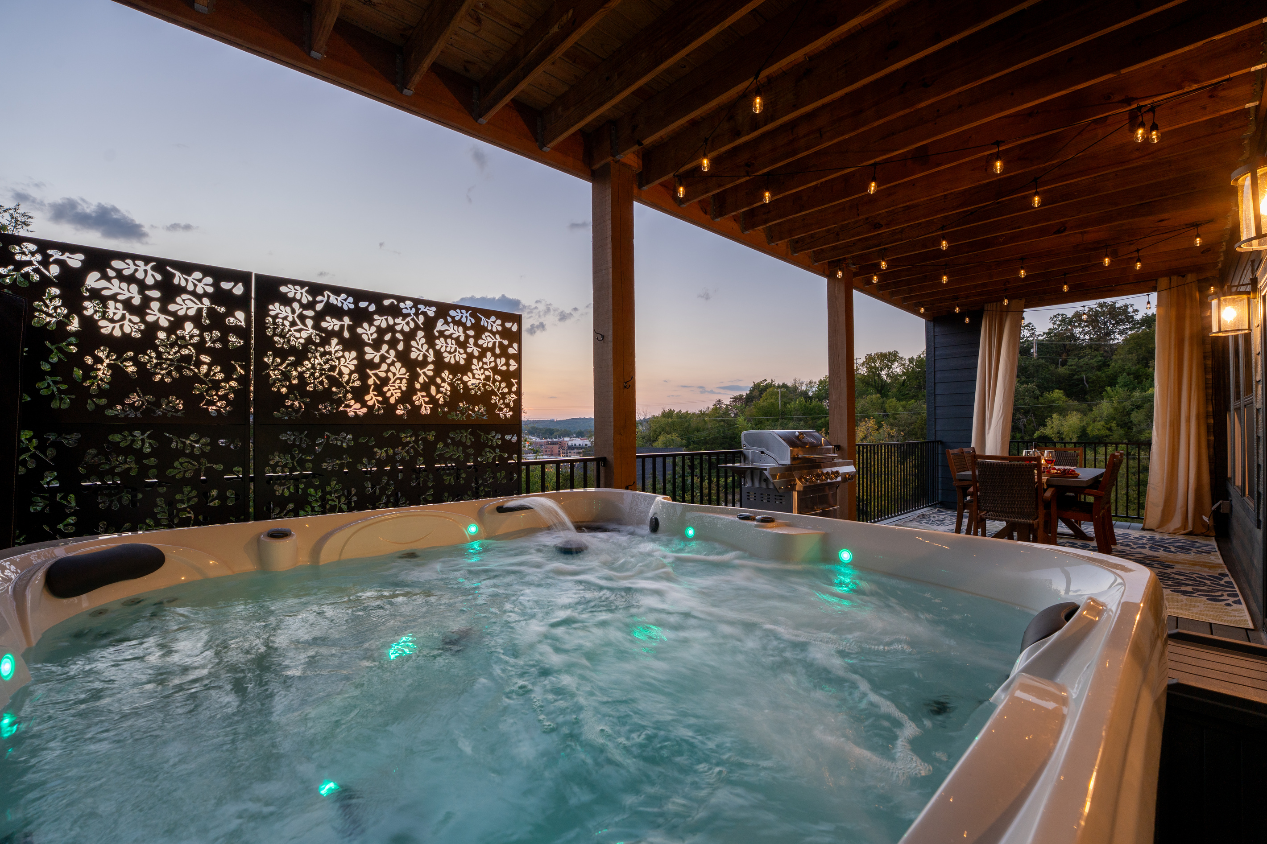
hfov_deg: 104.3
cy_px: 422
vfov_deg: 81.2
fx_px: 493
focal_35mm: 14
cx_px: 634
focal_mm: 14
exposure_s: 1/8
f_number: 8
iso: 250
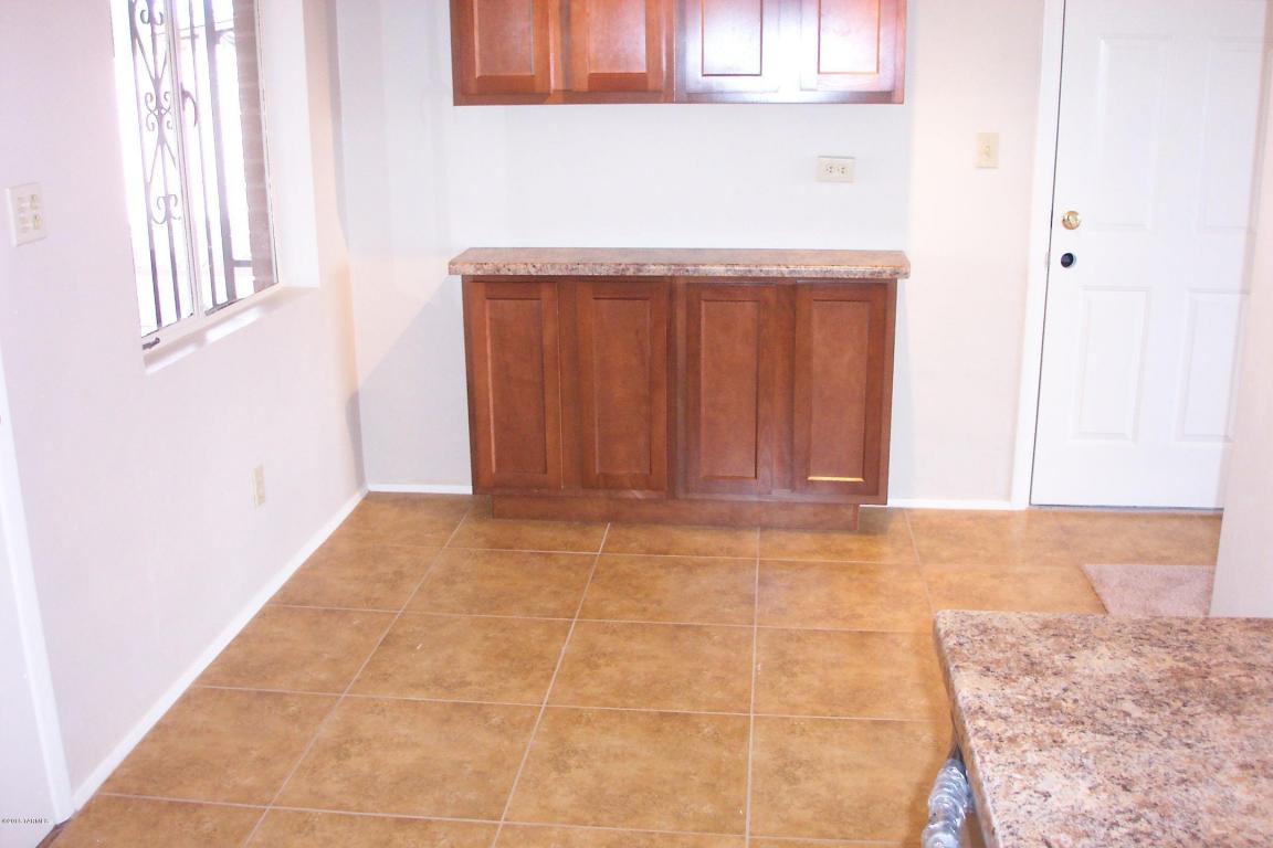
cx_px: 636
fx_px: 1238
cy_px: 424
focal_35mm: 35
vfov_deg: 37.9
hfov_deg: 54.4
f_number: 2.8
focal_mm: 7.5
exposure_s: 1/30
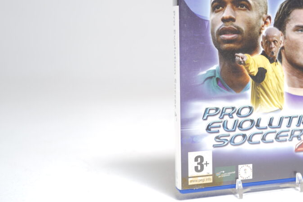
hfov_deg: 30.3
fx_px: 539
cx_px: 263
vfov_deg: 21.1
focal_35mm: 64
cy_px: 54
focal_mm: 36
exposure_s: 1/2.5
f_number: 5
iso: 64
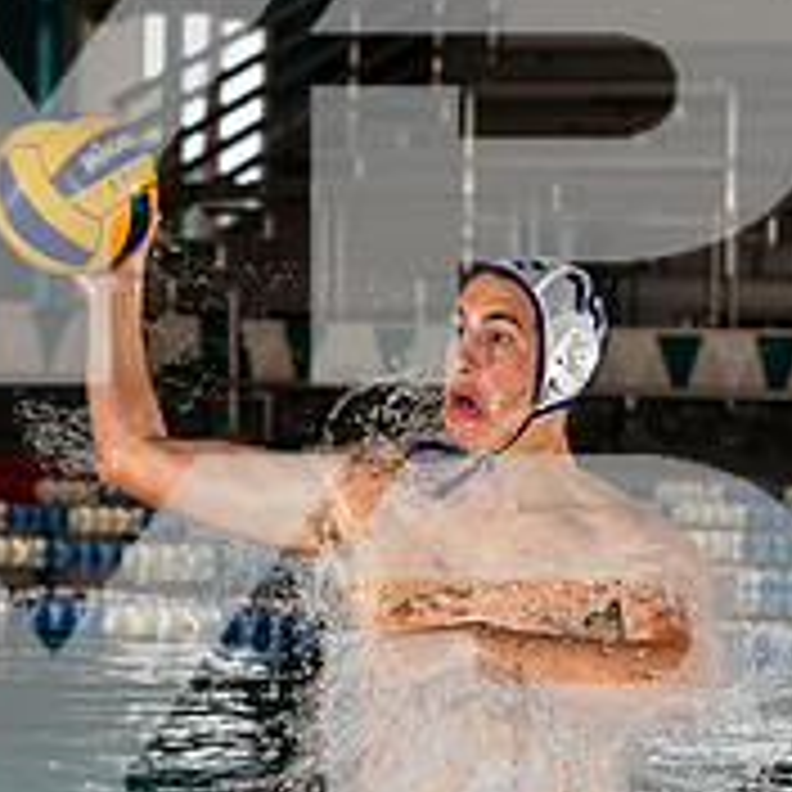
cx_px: 238
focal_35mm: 196
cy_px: 695
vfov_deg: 8.9
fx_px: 5074
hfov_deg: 8.9
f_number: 4
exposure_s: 1/250
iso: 100
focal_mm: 70
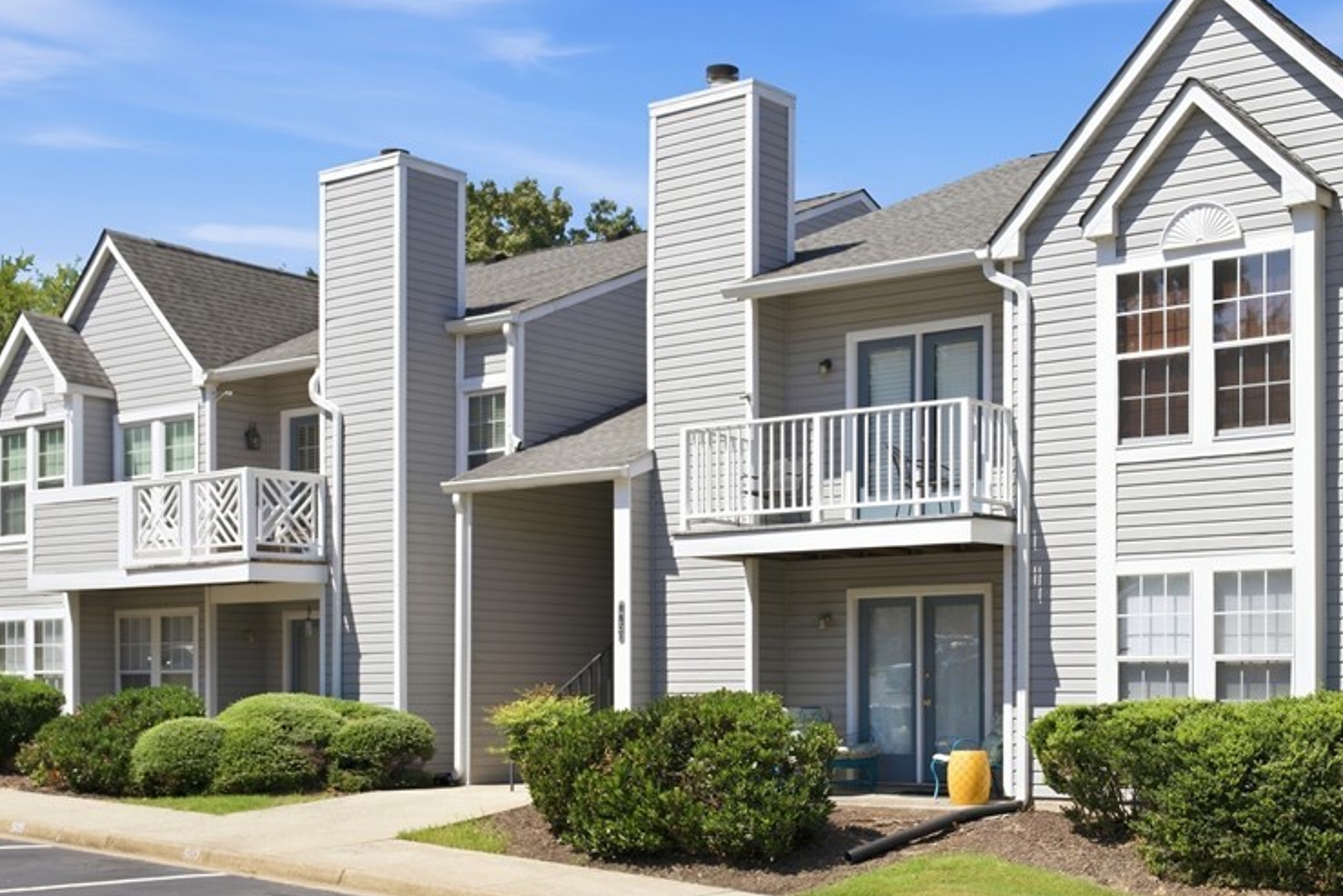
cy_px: 491
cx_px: 812
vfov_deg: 28.2
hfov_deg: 41.1
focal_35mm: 48
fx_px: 1781
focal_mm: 32.5
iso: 250
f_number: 7.1
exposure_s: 1/400
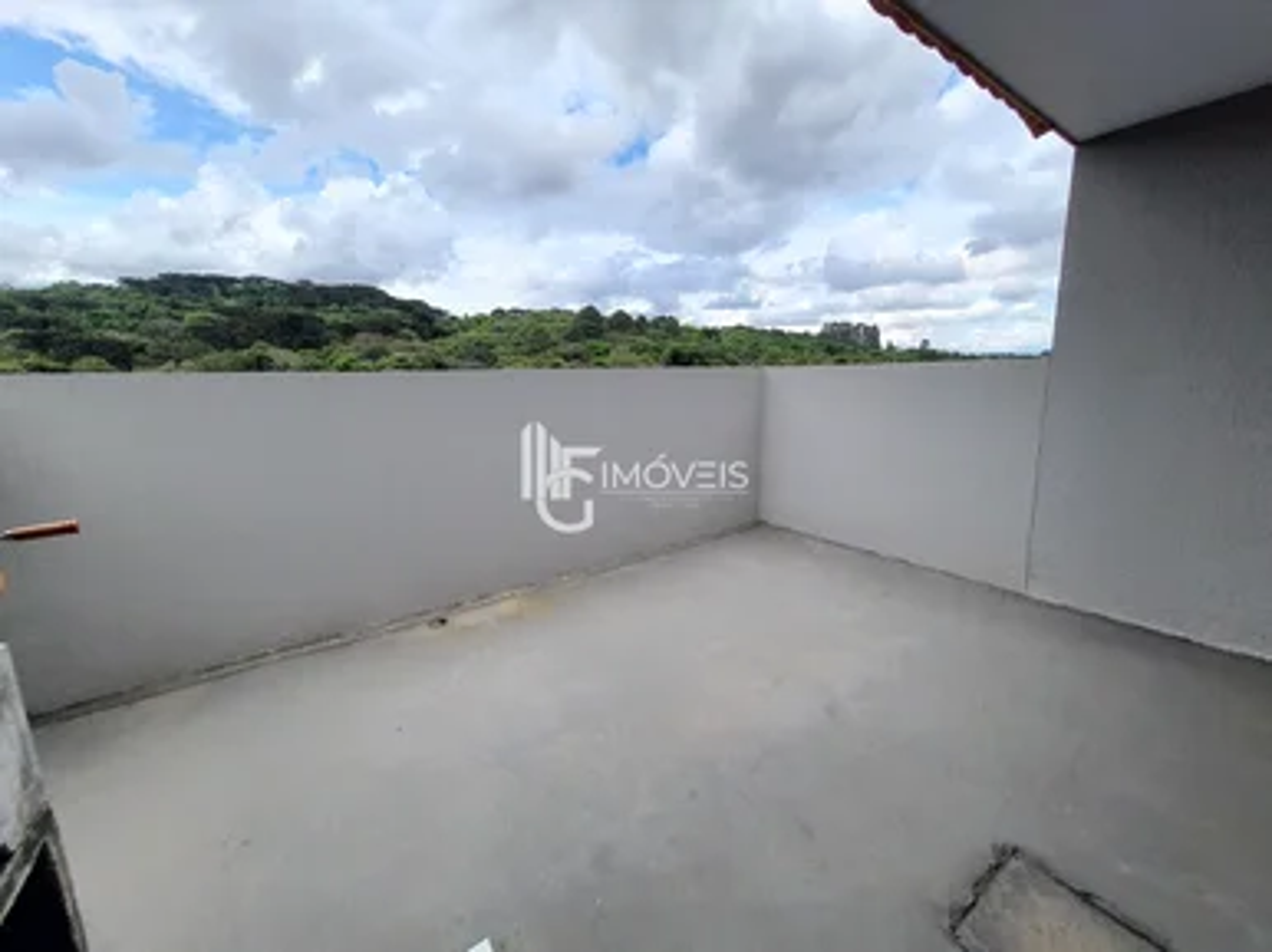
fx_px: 477
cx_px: 636
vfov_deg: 89.9
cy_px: 476
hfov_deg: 106.2
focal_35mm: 13
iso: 50
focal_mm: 1.74
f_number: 2.2
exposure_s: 1/928
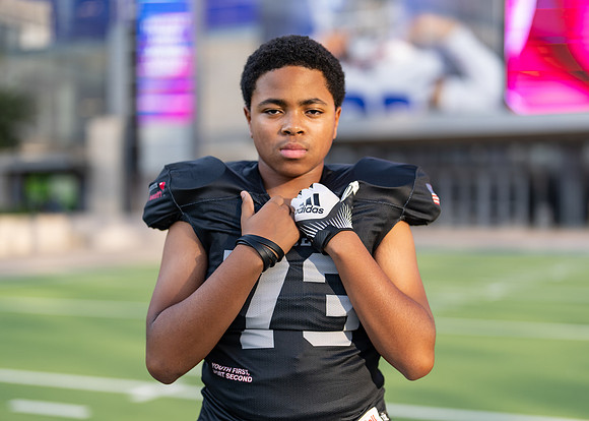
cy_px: 231
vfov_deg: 22.8
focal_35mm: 62
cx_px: 310
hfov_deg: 31.6
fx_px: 1042
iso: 100
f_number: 1.2
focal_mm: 50
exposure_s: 1/2000
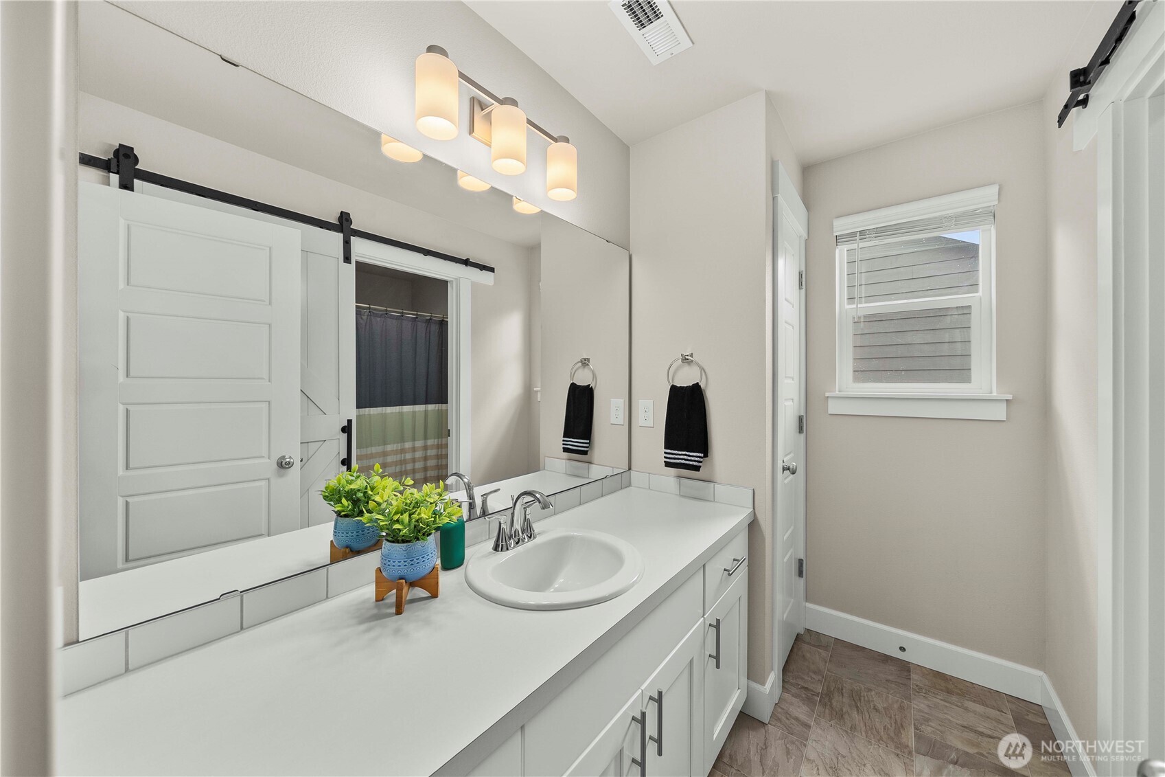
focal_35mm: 12
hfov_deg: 112.6
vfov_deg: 90.0
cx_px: 582
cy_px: 388
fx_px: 388
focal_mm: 12
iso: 1250
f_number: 7.1
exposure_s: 1/30
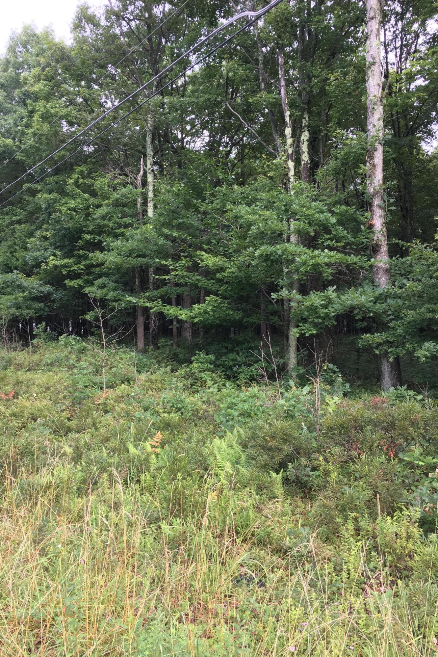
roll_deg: -0.7
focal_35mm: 31
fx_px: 566
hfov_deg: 42.3
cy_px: 326
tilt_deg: +2.5
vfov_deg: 60.3
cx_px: 209
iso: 40
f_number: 2.2
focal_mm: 4.15
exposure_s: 1/120
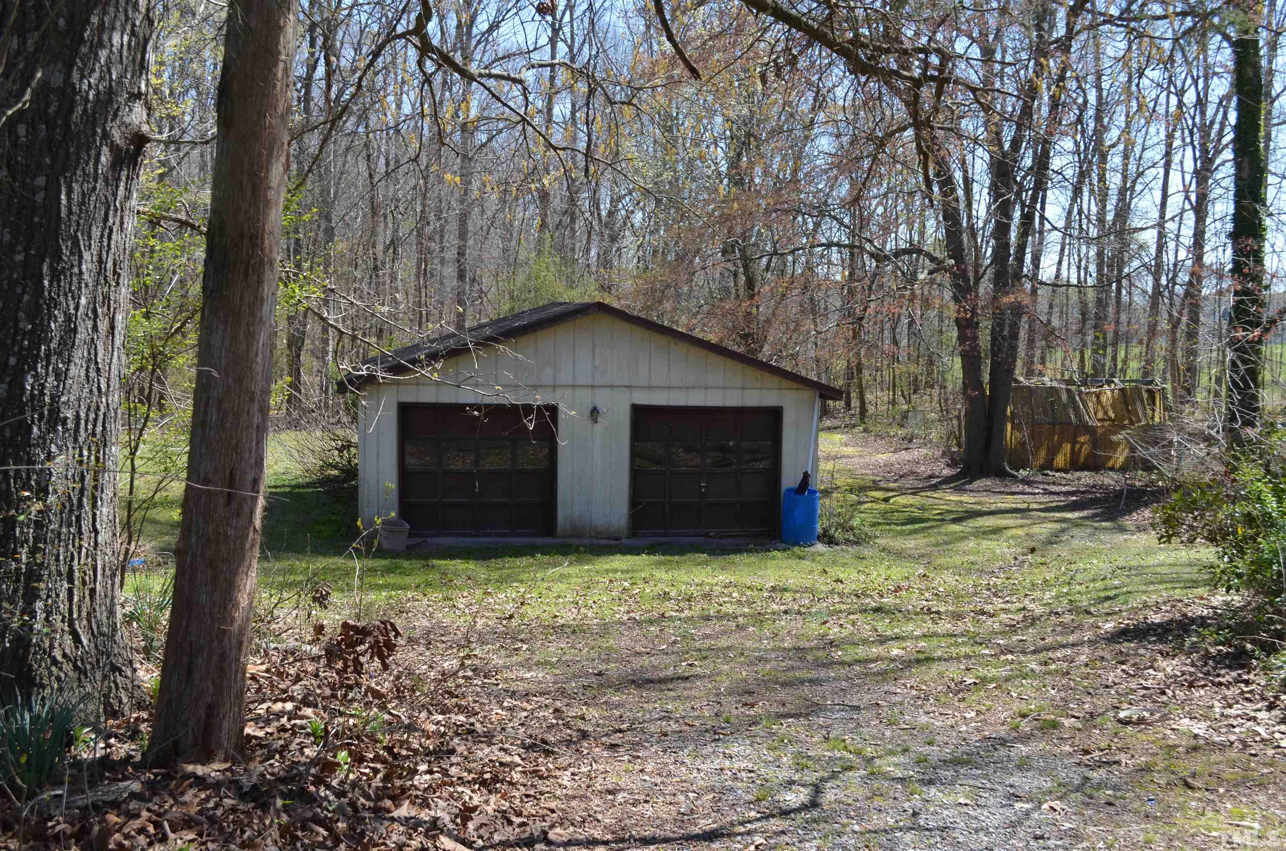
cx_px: 643
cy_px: 426
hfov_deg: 49.6
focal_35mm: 39
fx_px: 1390
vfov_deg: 34.1
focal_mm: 26
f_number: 7.1
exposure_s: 1/200
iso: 200
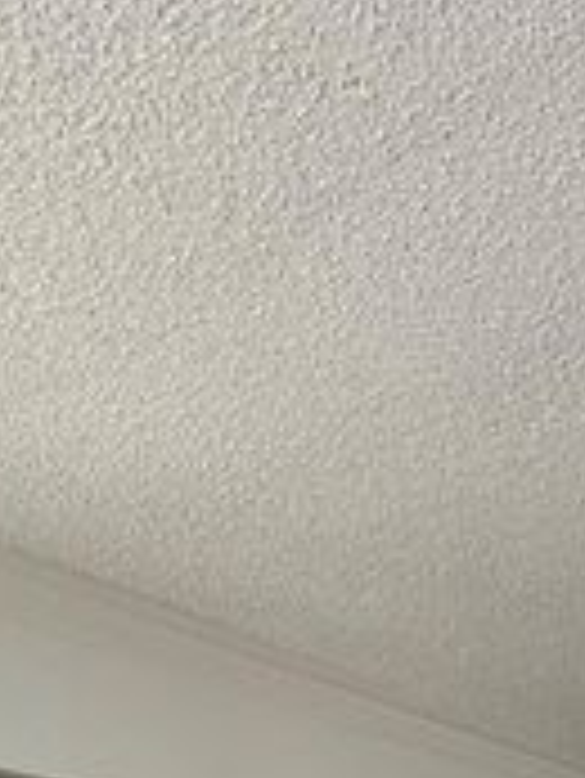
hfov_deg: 22.5
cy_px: 1176
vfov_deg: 25.9
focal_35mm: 54
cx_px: 860
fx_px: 1215
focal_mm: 2.22
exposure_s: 1/120
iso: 64
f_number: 2.2
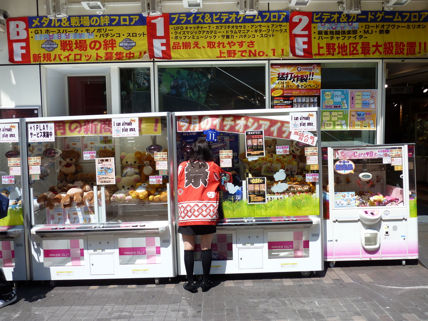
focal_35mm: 25
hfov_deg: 69.4
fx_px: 309
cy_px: 160
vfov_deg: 54.9
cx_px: 214
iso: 80
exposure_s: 1/500
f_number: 4
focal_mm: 4.1
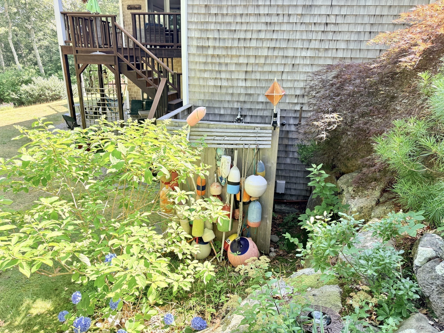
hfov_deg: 71.6
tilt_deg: -18.9
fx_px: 308
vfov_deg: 56.8
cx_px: 222
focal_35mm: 24
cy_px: 166
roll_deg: -1.5
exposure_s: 1/248
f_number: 1.78
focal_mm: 6.76
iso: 100
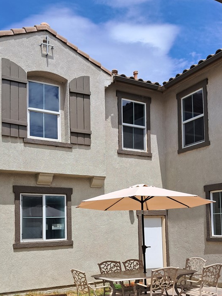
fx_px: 333
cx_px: 109
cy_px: 194
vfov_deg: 47.2
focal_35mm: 39
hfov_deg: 36.8
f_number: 1.8
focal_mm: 4
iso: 50
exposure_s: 1/751
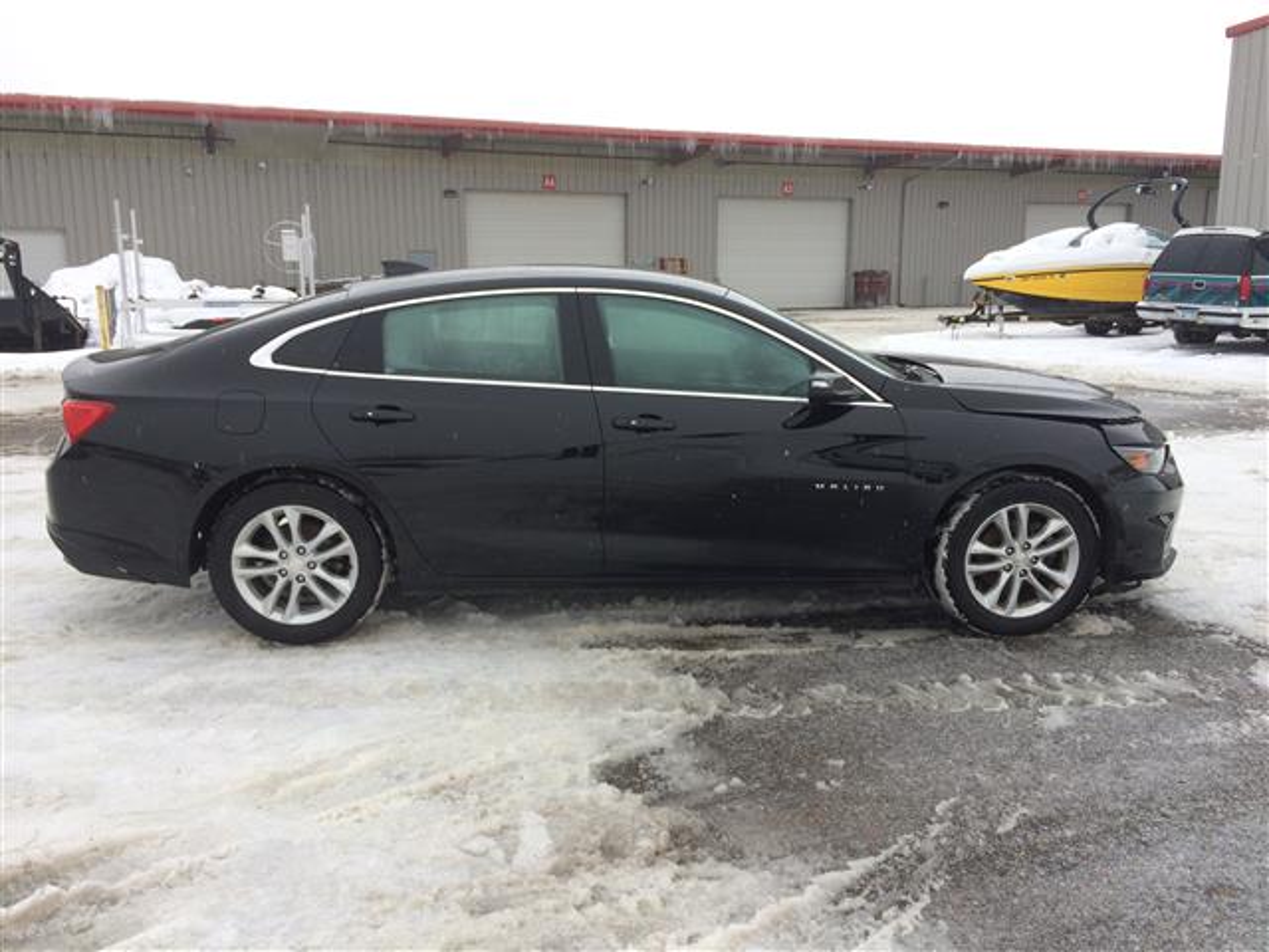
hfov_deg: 61.7
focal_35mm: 29
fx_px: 1063
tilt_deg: -12.1
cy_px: 476
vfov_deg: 48.2
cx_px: 634
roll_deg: +0.3
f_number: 2.2
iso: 32
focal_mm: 4.15
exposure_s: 1/187
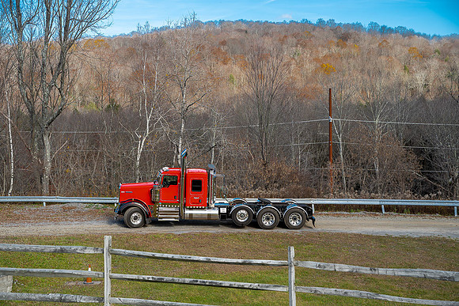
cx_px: 230
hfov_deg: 33.4
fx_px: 765
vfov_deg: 22.6
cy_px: 153
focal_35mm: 60
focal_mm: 60
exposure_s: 1/160
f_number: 3.5
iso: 100
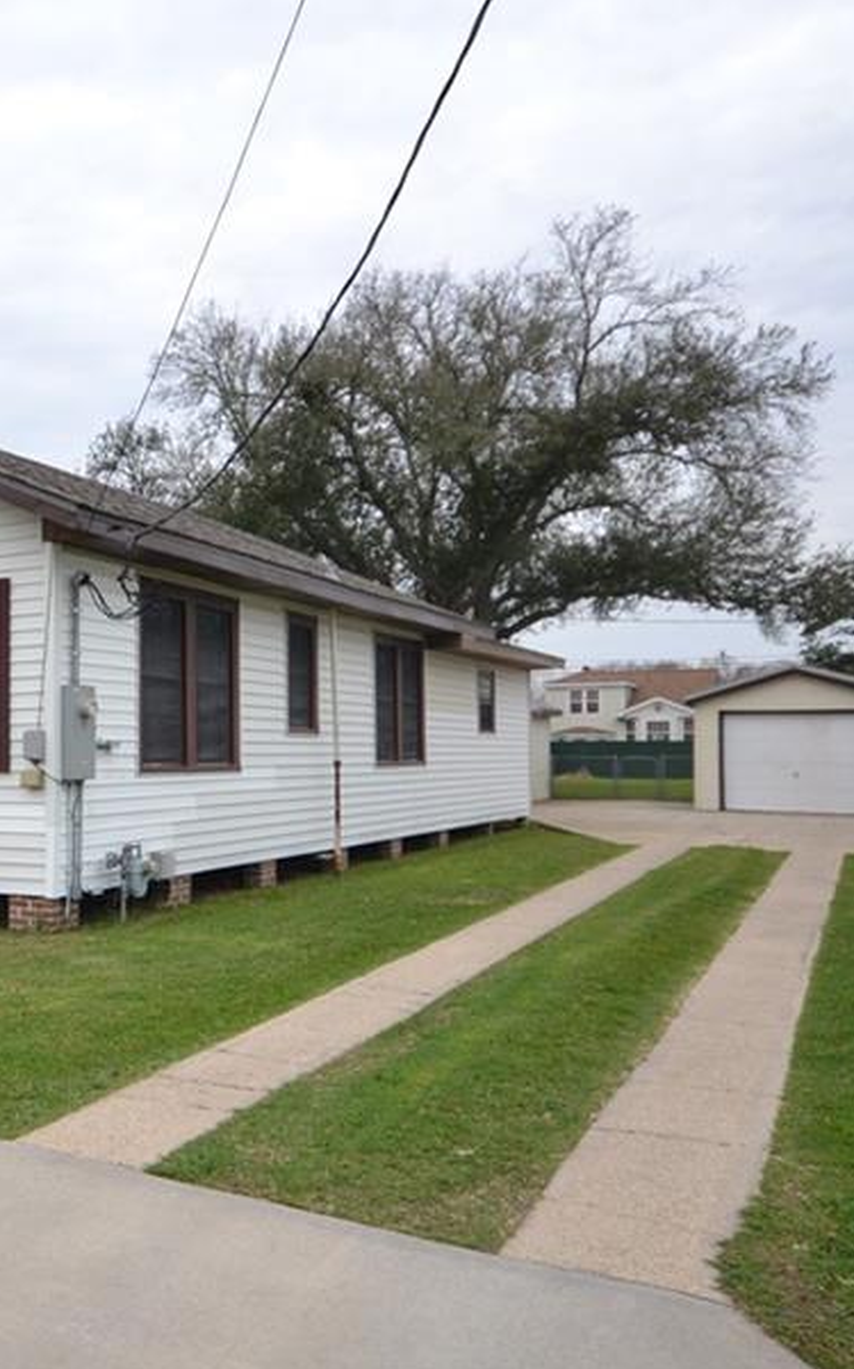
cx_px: 34
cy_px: 699
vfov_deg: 56.9
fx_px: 1263
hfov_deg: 34.5
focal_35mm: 34
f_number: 6.3
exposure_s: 1/160
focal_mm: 13
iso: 100
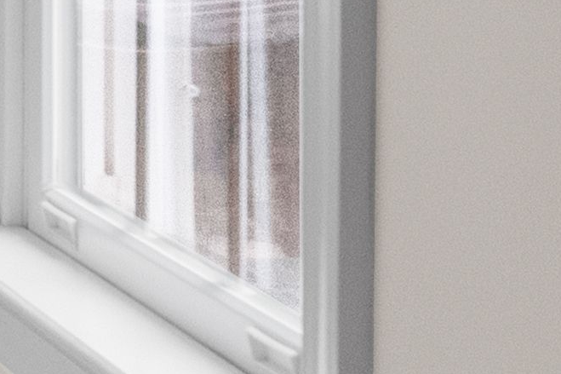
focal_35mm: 215
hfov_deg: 8.6
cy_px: -237
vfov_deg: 6.3
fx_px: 3349
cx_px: -860
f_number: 7.1
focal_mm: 24
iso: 2000
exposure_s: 1/50
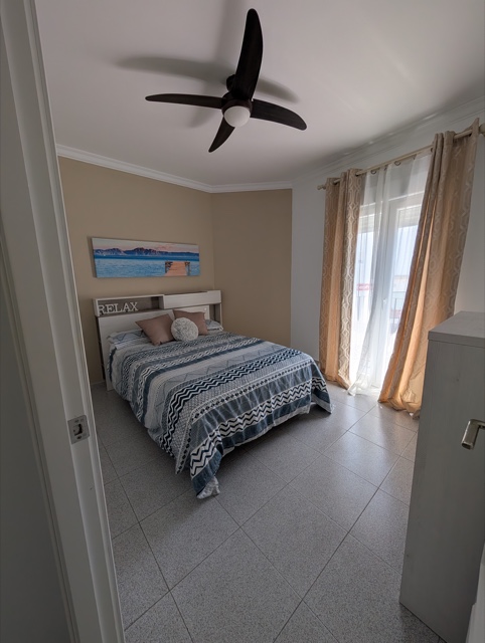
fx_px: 224
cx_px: 242
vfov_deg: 110.5
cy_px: 322
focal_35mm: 12
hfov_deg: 94.6
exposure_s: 1/443
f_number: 1.7
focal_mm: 2.02
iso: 54
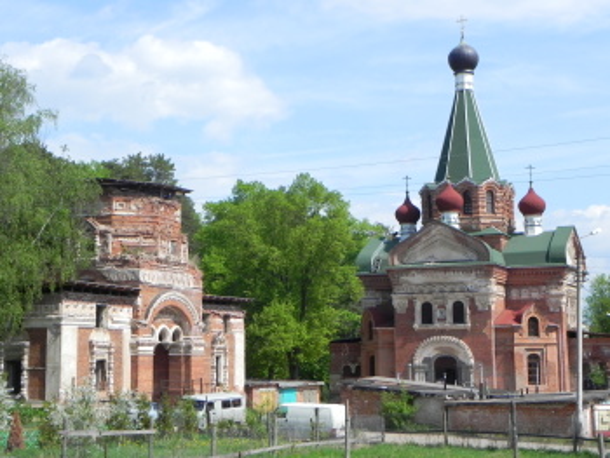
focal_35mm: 58
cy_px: 229
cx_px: 305
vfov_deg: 25.3
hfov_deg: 33.2
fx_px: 1023
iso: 160
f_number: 7.1
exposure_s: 1/356
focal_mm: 10.3
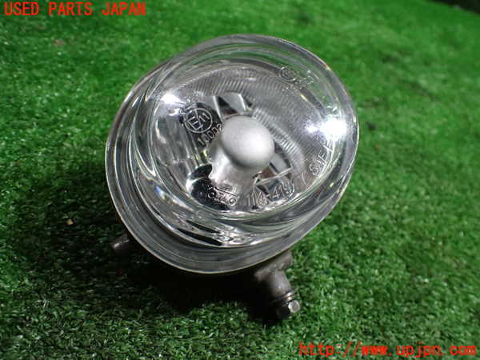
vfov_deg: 46.8
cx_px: 240
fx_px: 416
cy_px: 180
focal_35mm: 30
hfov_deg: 60.0
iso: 800
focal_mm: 5.4
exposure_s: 1/100
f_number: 2.3
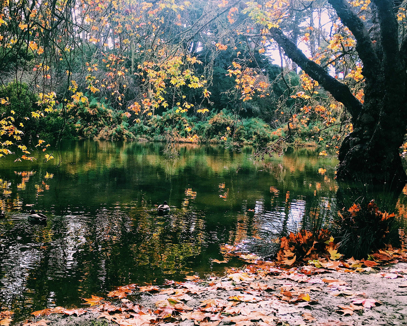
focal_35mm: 38
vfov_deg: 39.2
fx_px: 458
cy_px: 157
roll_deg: -1.6
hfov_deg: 47.5
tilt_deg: -3.6
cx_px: 154
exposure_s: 1/361
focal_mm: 4.15
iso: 25
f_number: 2.2
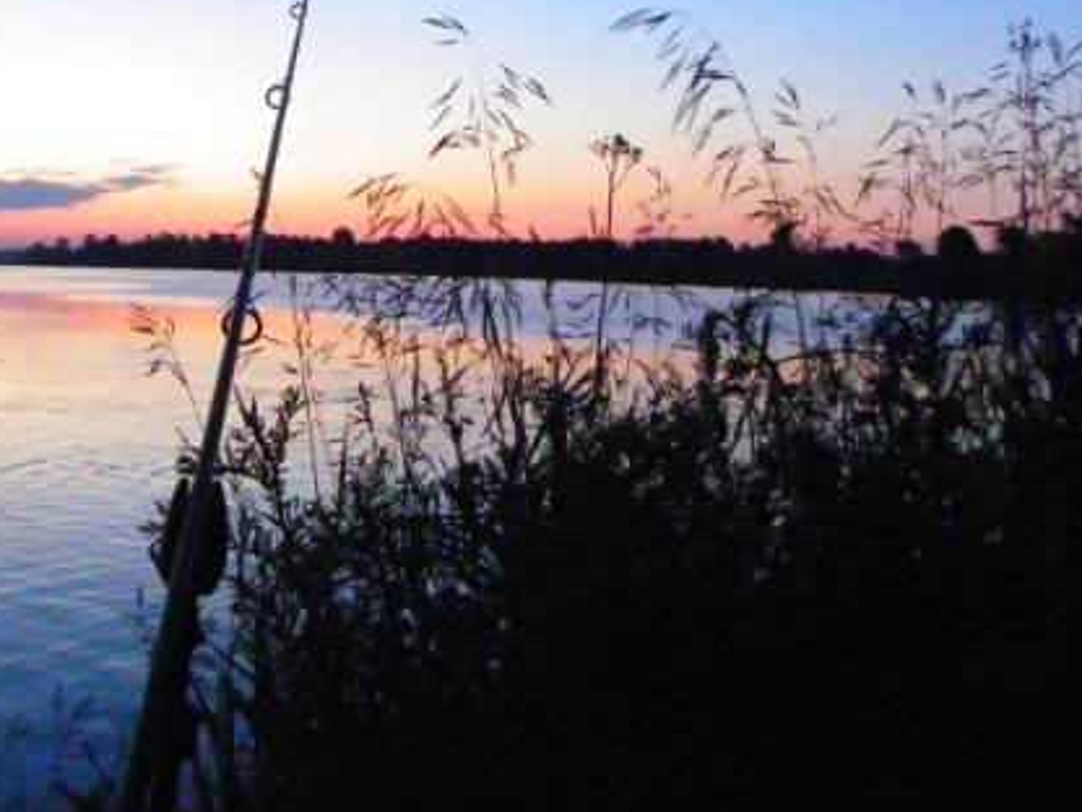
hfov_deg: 36.7
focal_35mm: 50
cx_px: 192
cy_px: 453
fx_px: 1563
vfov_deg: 29.1
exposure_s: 1/40
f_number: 2.8
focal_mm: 4.6
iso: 800
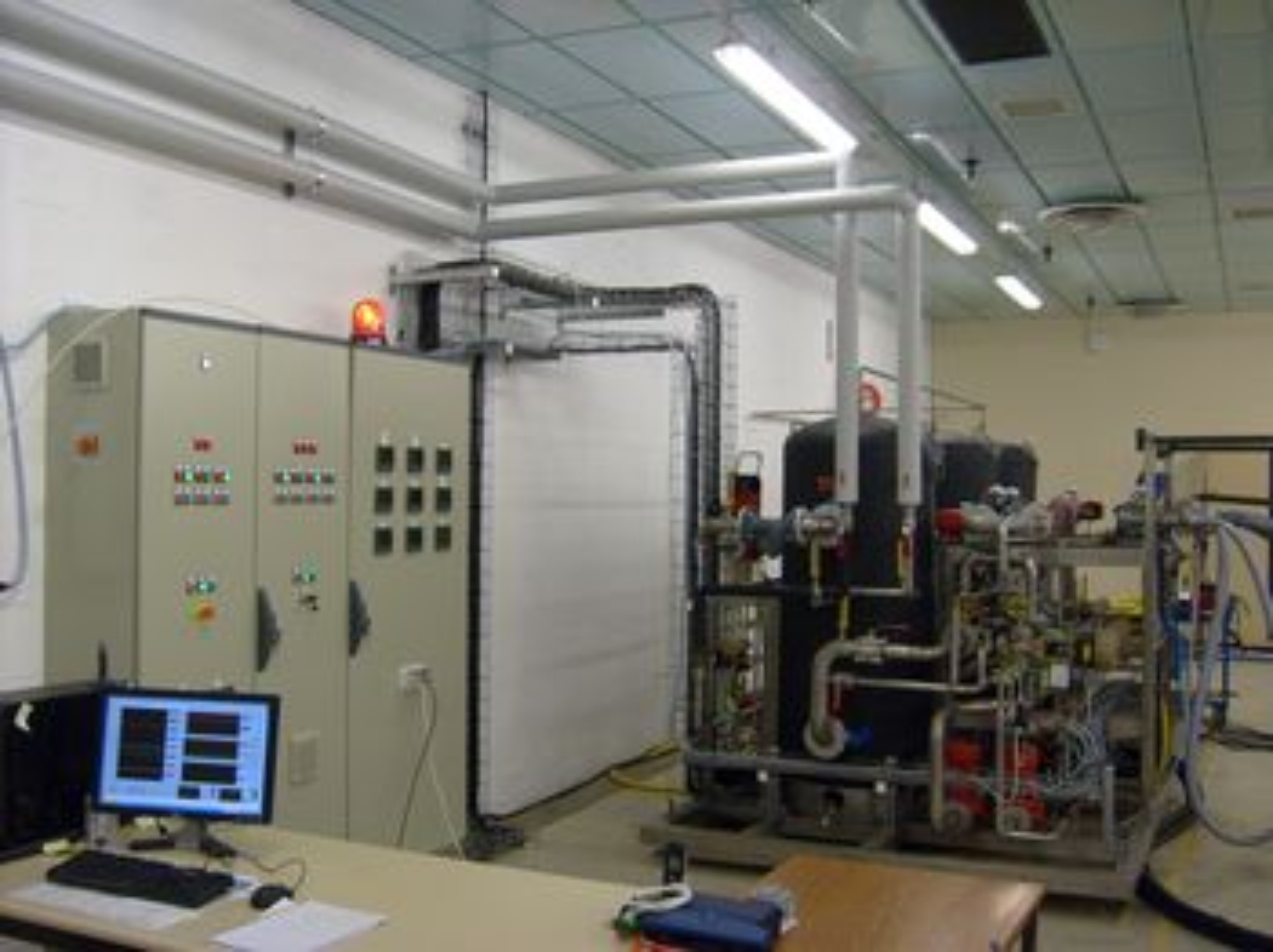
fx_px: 1286
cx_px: 636
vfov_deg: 40.7
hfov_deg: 52.7
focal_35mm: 35
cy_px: 476
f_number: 2.8
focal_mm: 5.8
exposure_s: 1/45
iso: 80
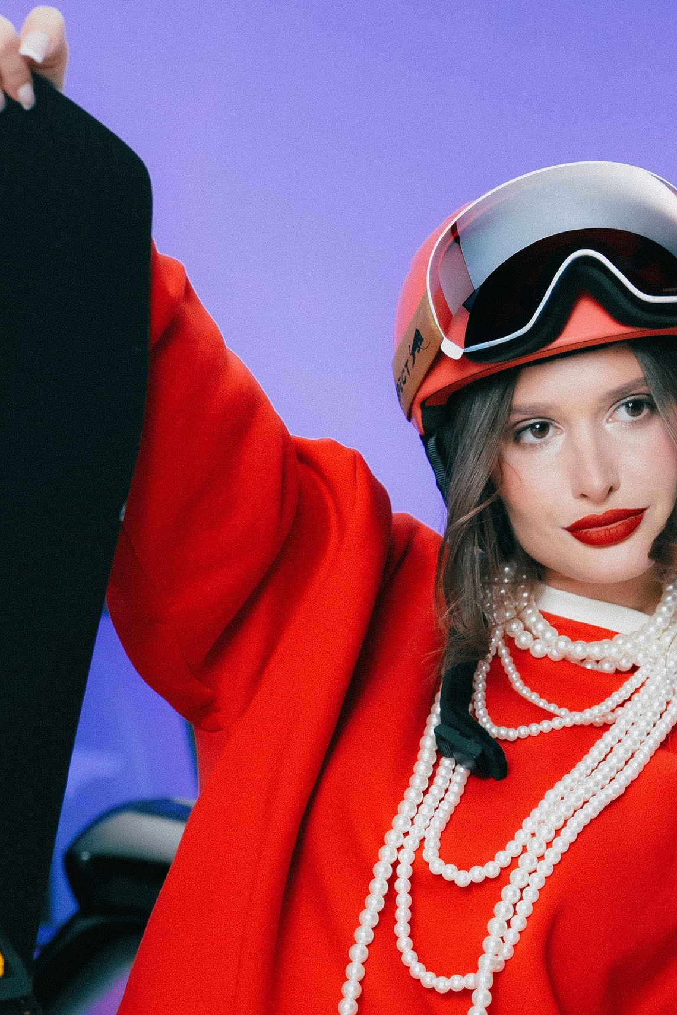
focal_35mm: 110
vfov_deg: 18.5
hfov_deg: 12.4
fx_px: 3104
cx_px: 332
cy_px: 759
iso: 800
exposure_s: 1/250
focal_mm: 49
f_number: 2.8
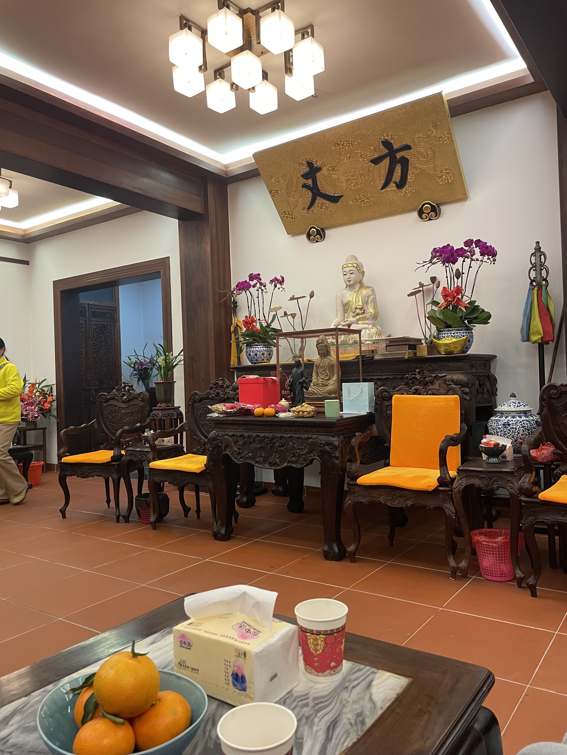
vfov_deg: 67.3
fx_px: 568
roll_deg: +2.0
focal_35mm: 26
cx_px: 284
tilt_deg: +1.2
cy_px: 378
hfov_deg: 53.1
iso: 160
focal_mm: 4.2
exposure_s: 1/50
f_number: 1.6
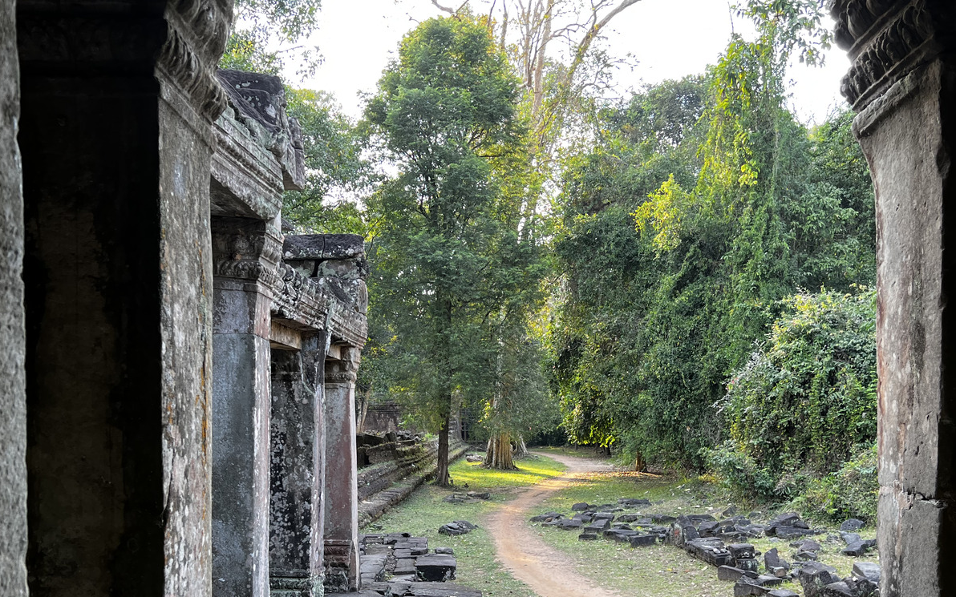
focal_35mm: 37
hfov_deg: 52.7
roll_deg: +1.1
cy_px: 417
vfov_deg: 34.0
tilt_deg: -0.5
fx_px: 964
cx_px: 478
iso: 40
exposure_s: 1/121
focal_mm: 5.7
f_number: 1.5
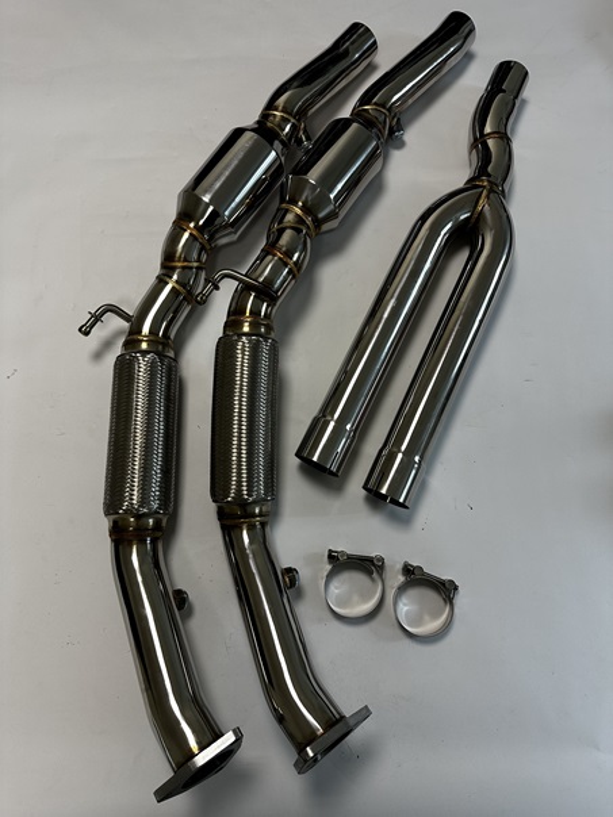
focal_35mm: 24
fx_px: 567
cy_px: 408
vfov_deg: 71.6
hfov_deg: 56.8
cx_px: 306
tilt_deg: -74.3
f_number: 1.78
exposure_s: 1/100
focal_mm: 6.86
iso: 80
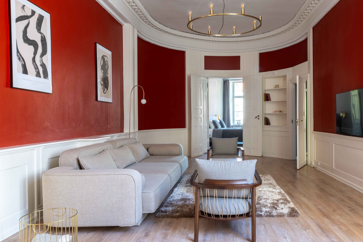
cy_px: 122
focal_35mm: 29
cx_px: 223
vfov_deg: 45.0
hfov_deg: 62.9
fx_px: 292
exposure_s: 1/10
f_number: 11
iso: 160
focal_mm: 18
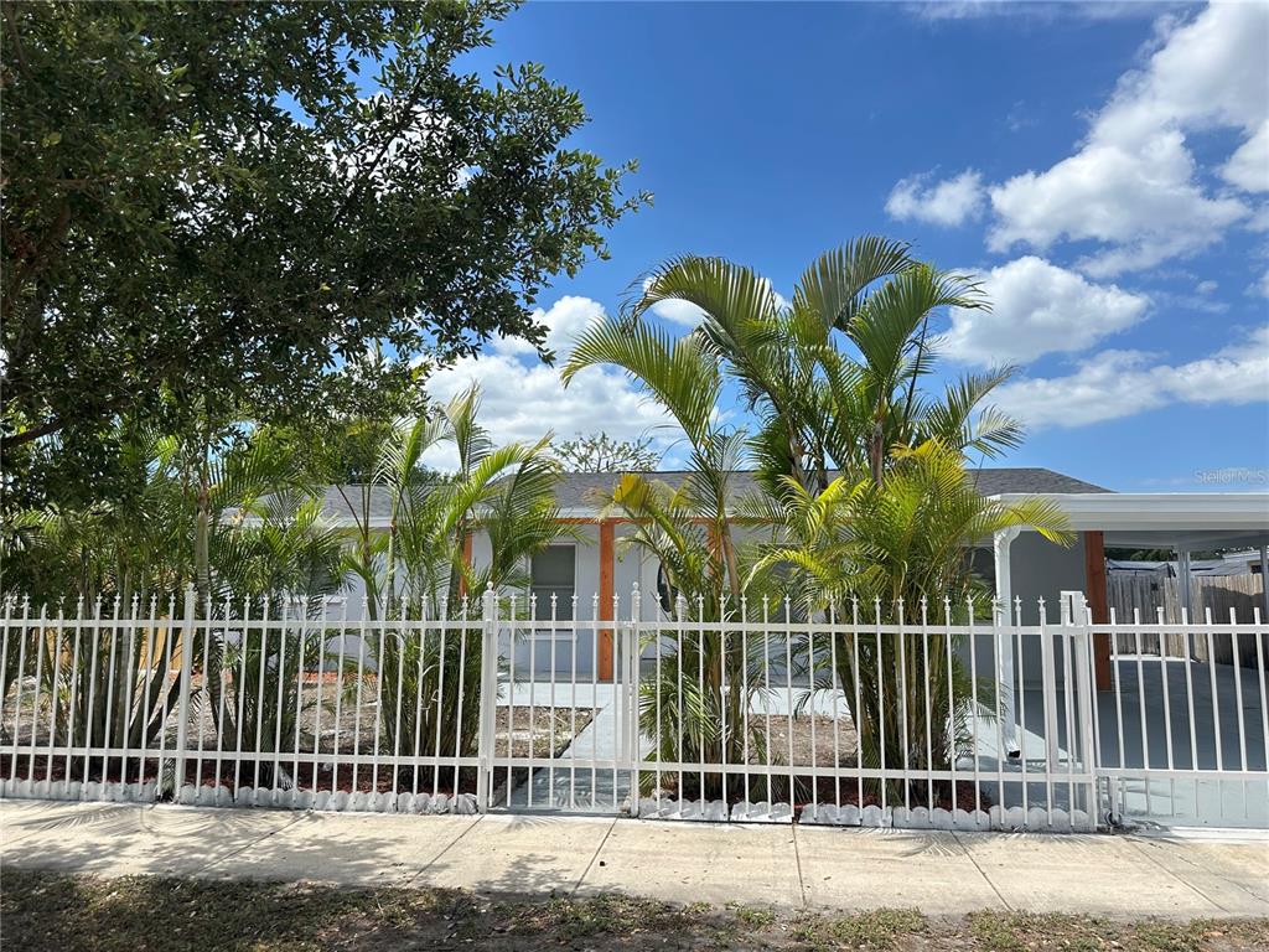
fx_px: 880
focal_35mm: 24
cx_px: 634
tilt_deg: +6.5
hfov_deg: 71.6
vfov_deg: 56.8
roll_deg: -0.5
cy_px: 476
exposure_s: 1/3058
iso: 80
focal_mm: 6.86
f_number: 1.78
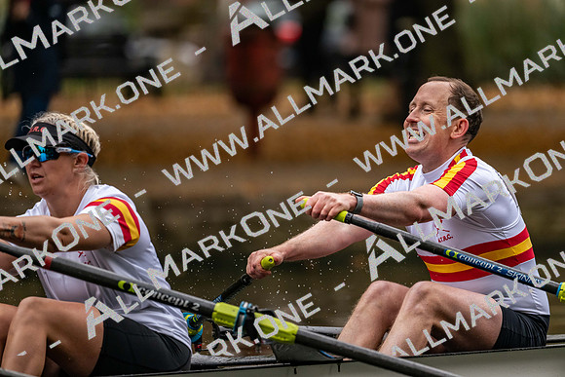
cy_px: 188
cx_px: 282
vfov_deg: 3.4
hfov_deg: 5.2
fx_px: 6279
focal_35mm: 400
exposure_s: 1/2500
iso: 2200
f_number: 4.5
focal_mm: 400
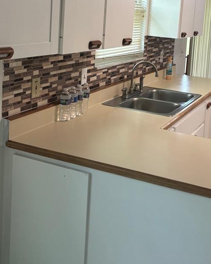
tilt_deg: -7.1
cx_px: 151
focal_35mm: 50
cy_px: 55
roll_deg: -4.9
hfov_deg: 29.9
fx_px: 390
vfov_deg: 36.2
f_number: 1.6
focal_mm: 5.96
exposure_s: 1/120
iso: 100
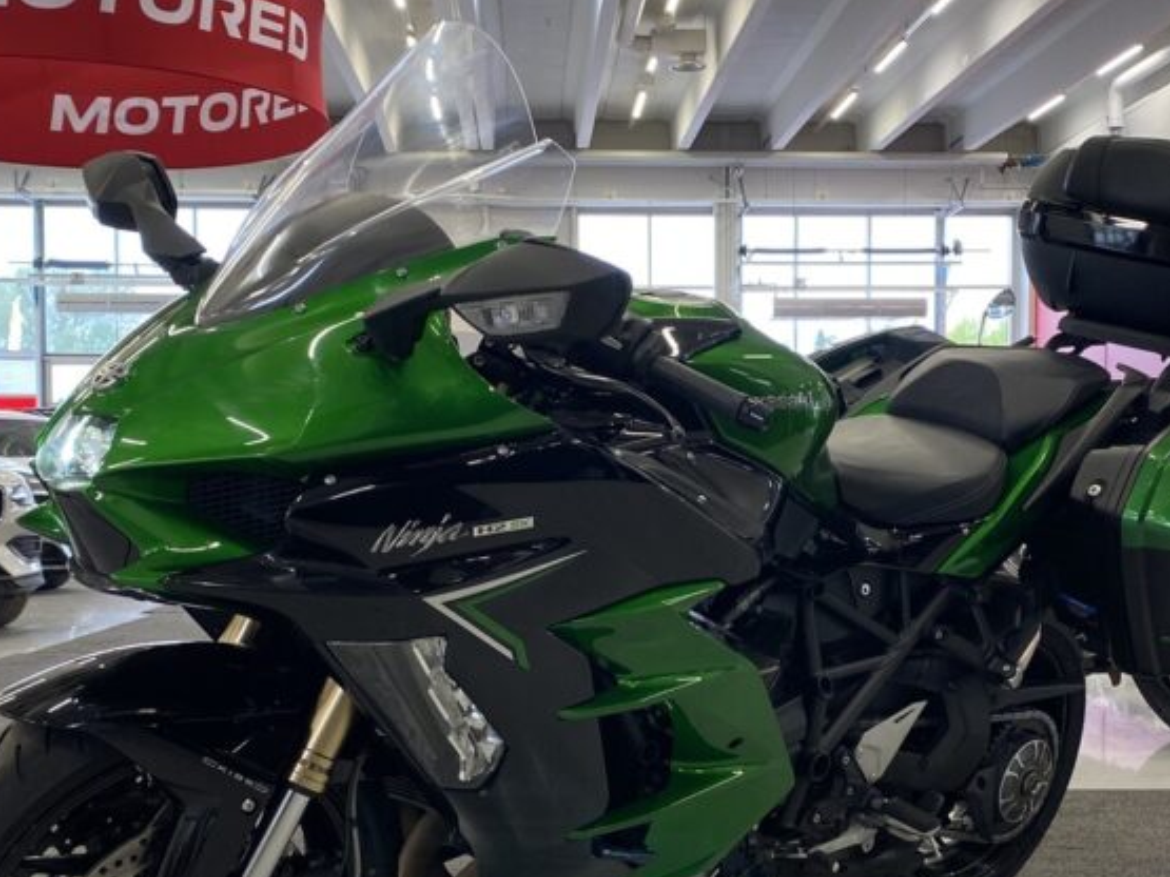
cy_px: 538
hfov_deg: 39.6
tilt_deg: -1.3
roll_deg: +0.2
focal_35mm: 48
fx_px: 1622
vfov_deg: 30.2
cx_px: 645
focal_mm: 4.25
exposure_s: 1/100
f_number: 1.8
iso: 125
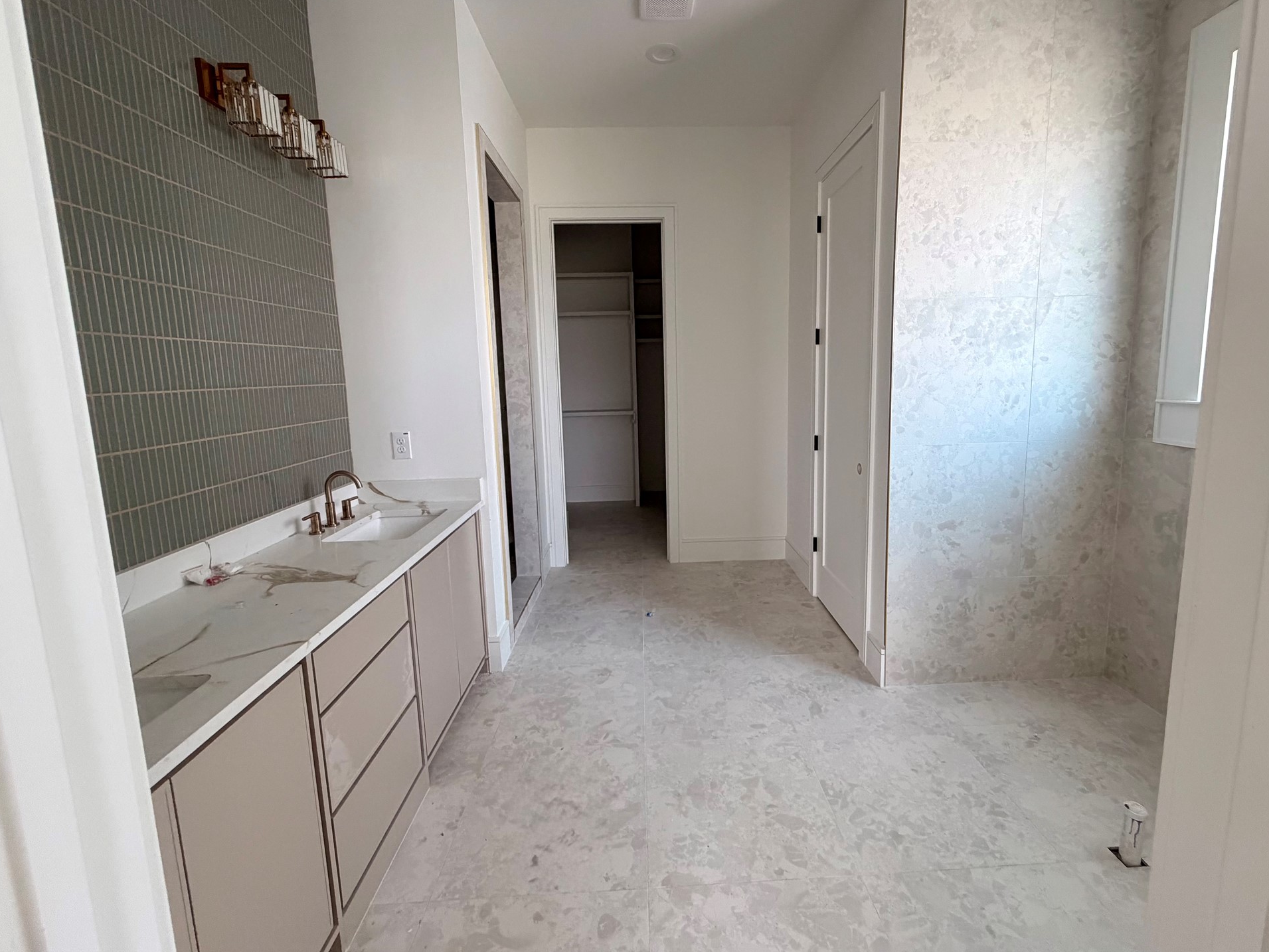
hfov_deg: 98.1
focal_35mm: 15
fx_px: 550
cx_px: 667
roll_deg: +1.6
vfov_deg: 81.6
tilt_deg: -7.8
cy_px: 443
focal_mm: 2.22
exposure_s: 1/121
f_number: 2.2
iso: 250
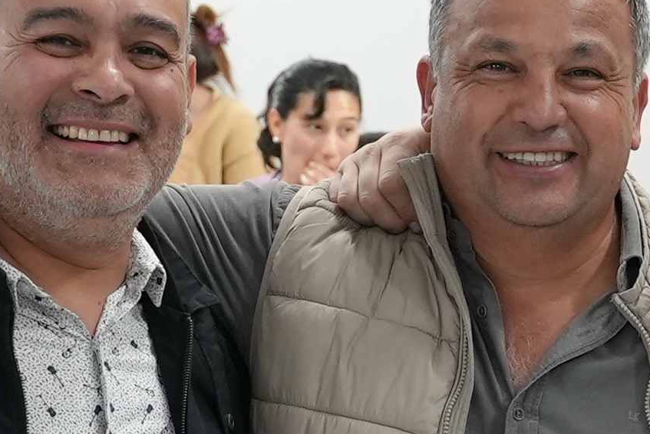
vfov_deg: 8.1
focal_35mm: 170
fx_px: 3070
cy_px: 350
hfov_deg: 11.9
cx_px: 734
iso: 2500
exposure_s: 1/160
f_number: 4.5
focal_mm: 35
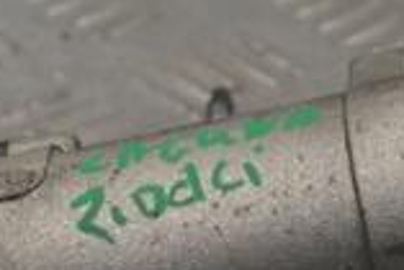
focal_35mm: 315
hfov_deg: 6.5
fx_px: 3537
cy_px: 345
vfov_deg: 4.4
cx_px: 322
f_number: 9
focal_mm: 55
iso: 3200
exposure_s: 1/320
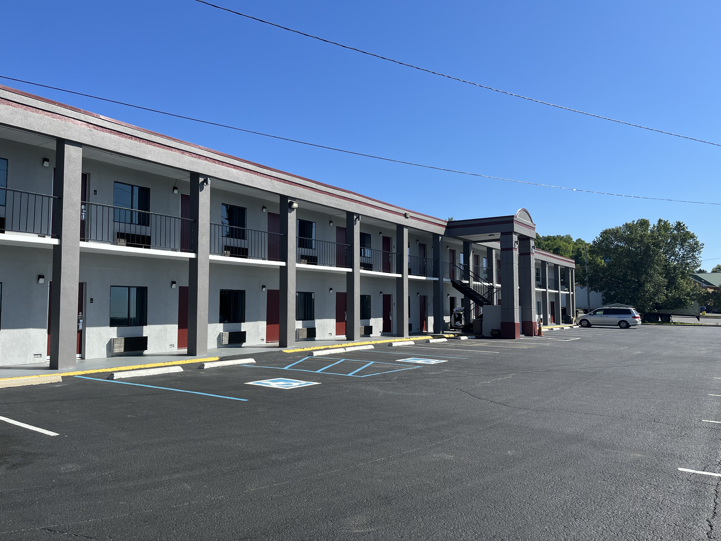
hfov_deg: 67.3
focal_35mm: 26
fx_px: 542
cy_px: 270
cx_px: 360
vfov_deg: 53.1
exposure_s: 1/3215
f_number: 1.6
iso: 50
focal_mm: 5.1
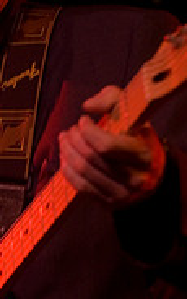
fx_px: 1769
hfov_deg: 6.0
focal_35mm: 217
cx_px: -30
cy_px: 171
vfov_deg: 9.7
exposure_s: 1/50
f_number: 3.2
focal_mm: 58
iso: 800
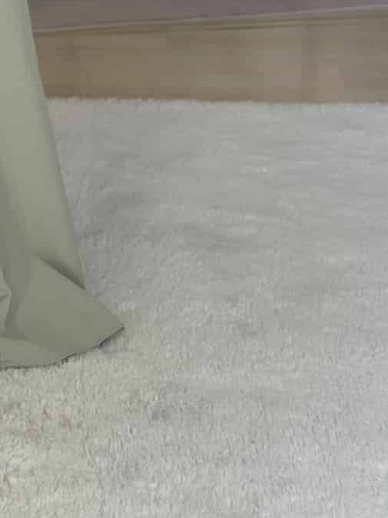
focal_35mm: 146
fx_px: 2181
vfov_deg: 13.0
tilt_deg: -16.1
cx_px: -86
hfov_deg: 10.0
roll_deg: +0.2
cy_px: -196
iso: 80
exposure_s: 1/100
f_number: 1.78
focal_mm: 6.86
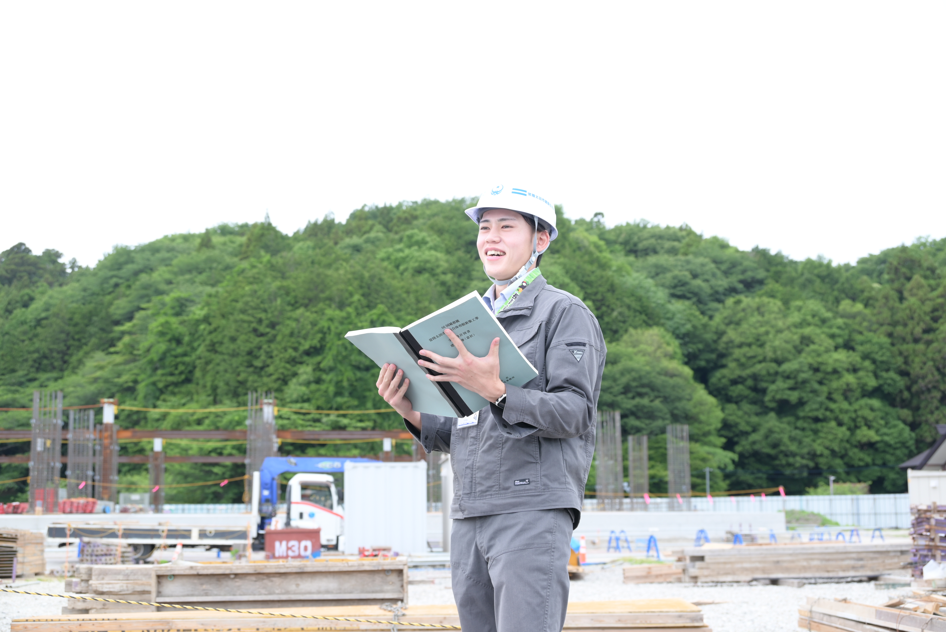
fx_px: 1262
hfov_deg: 41.1
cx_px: 473
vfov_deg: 28.1
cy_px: 316
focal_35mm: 48
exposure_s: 1/125
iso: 160
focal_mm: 48
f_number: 5.6
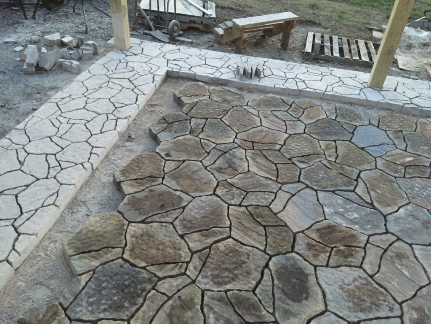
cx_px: 216
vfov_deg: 48.2
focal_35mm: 29
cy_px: 162
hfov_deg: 61.7
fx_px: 361
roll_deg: -4.4
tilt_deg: -38.9
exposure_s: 1/15
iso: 320
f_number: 2.2
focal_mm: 4.15
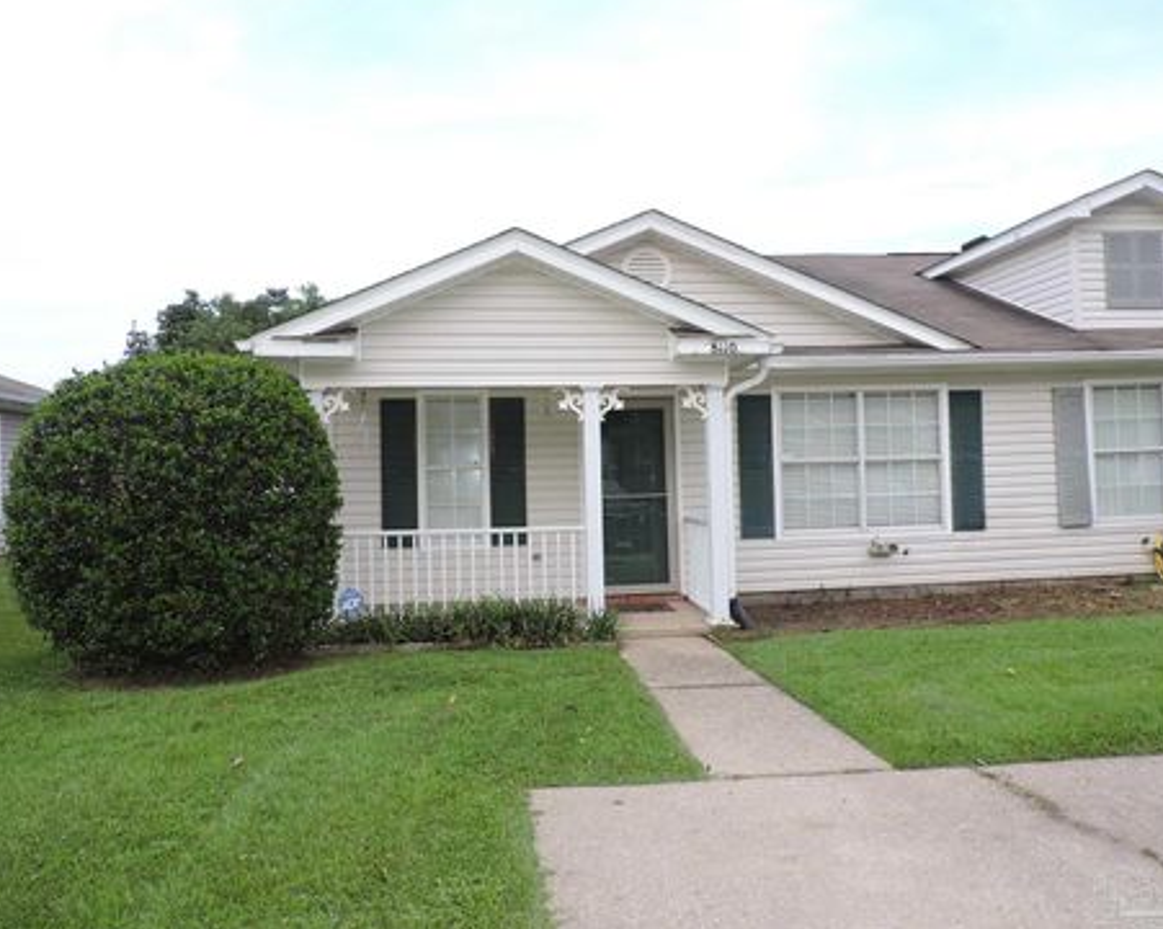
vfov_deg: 54.9
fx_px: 894
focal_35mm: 26
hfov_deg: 66.1
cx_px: 562
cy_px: 453
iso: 200
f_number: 3
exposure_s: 1/200
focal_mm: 4.3
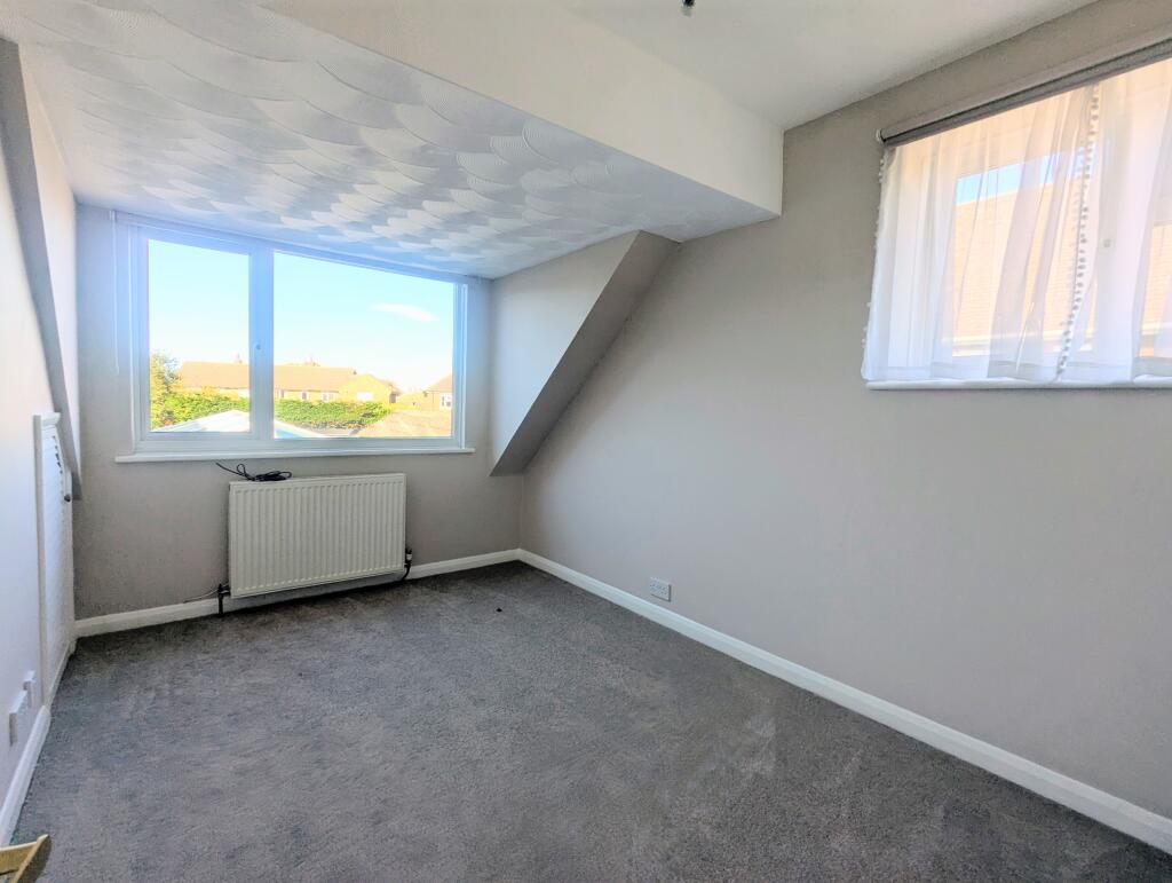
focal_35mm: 16
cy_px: 442
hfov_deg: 94.4
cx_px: 586
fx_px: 542
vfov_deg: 78.2
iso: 57
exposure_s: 1/528
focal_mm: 2.35
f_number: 2.2
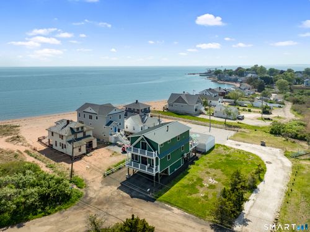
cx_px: 155
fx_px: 215
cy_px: 116
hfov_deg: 71.6
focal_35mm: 24
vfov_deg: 56.7
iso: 130
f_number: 2.8
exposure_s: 1/3200
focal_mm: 12.29
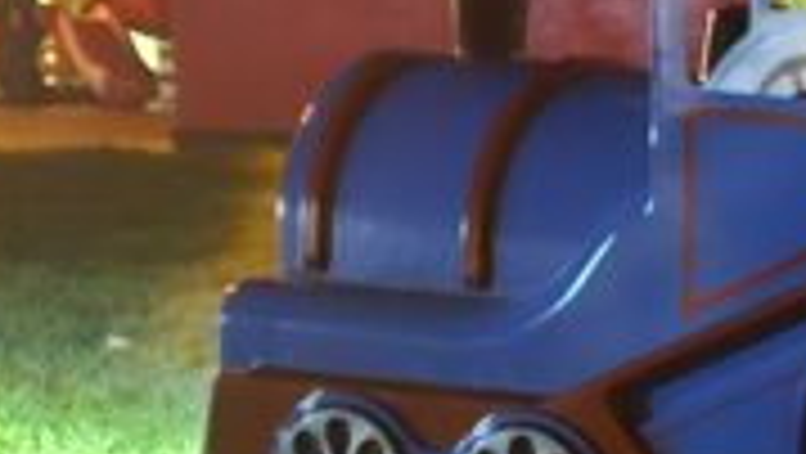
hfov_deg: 12.2
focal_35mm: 143
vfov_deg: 8.4
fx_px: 3058
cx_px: 1878
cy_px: 476
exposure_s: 1/8
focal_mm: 5.4
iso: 1600
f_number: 1.8
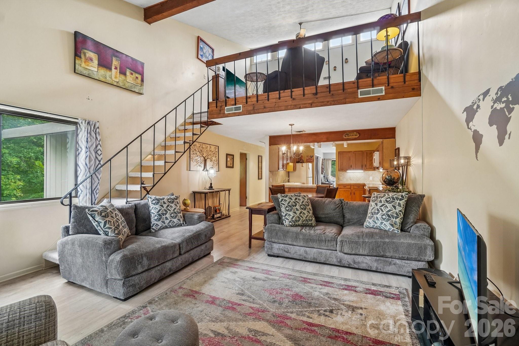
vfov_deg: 77.3
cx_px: 260
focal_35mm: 15
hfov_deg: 100.4
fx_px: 216
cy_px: 173
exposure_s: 1/6
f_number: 8
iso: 400
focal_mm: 10
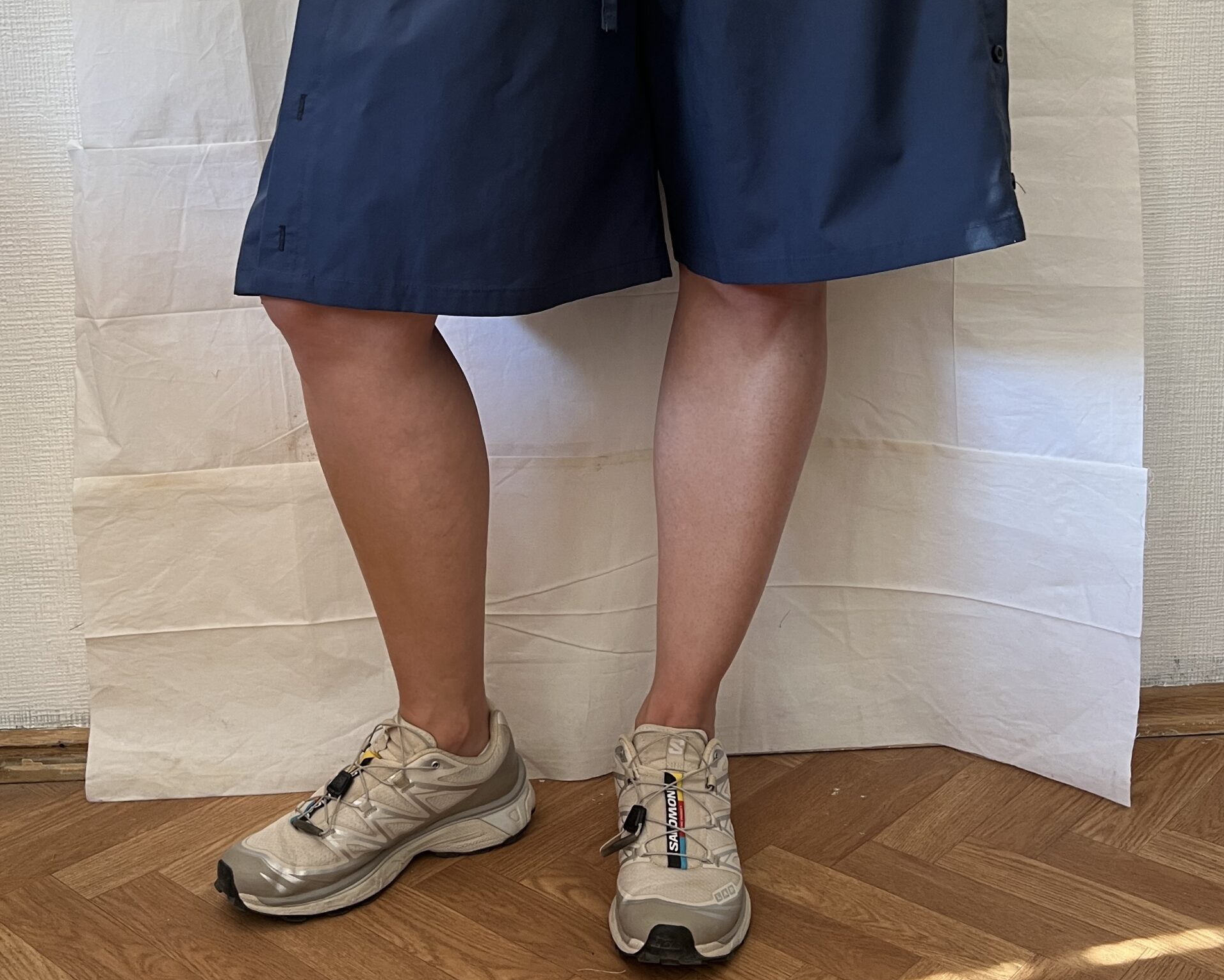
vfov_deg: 41.4
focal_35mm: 34
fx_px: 1232
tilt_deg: -9.1
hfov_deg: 52.8
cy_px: 190
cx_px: 614
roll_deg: +2.0
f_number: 1.5
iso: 125
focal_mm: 5.7
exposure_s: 1/100
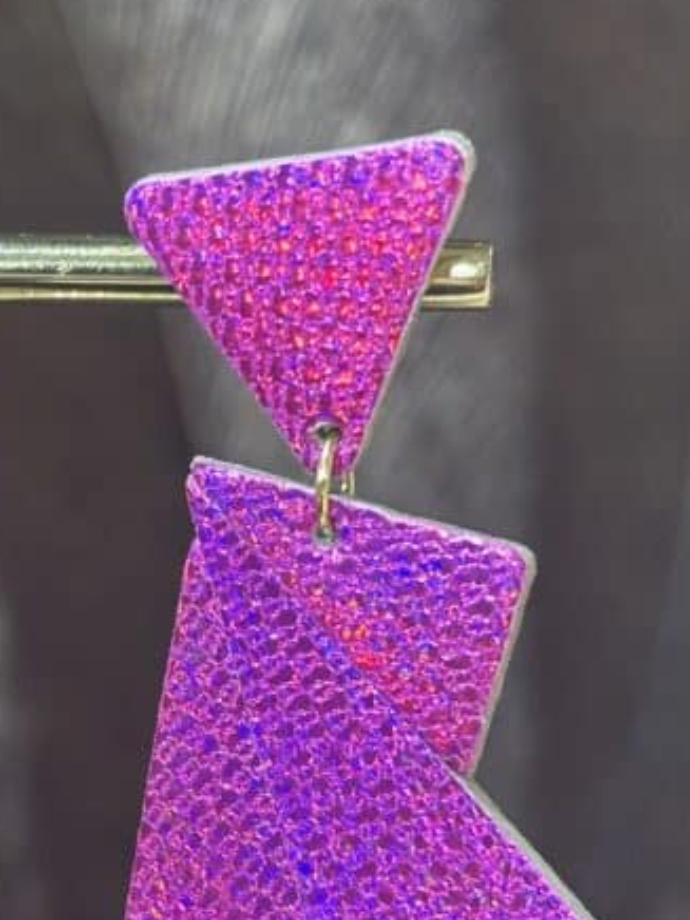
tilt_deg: -13.1
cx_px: -32
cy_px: 694
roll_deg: +0.5
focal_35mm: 122
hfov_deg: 12.0
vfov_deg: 16.1
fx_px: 3242
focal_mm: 5.96
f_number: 1.6
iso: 64
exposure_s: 1/50
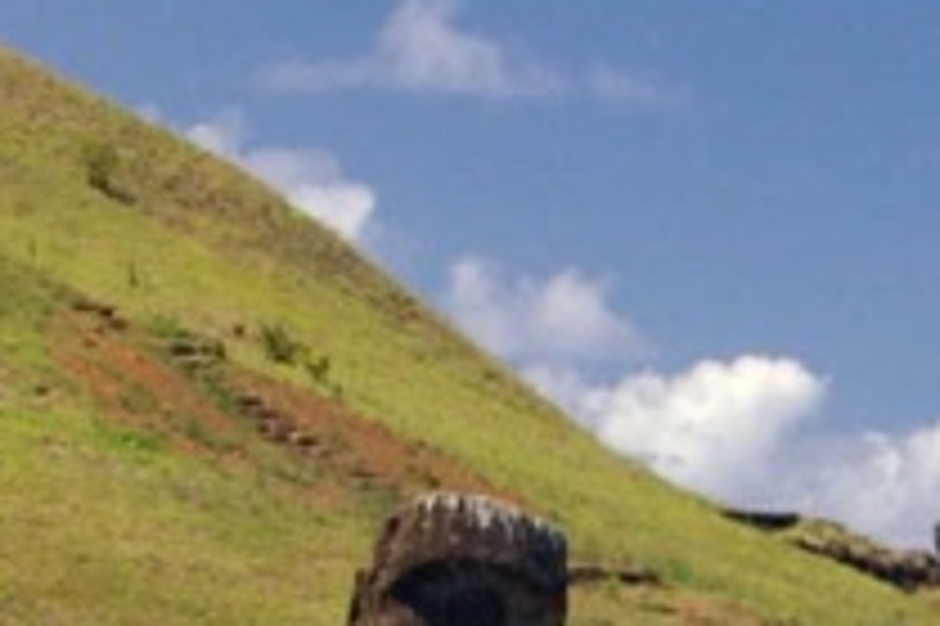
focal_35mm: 281
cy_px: 822
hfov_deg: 7.3
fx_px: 7331
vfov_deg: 4.9
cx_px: 747
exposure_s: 1/125
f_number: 6.7
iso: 200
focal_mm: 28
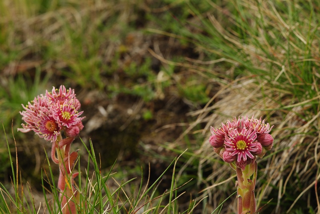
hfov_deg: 16.0
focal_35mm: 128
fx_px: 1135
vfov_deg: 10.8
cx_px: 160
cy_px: 107
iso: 200
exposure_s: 1/80
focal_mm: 85
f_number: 9
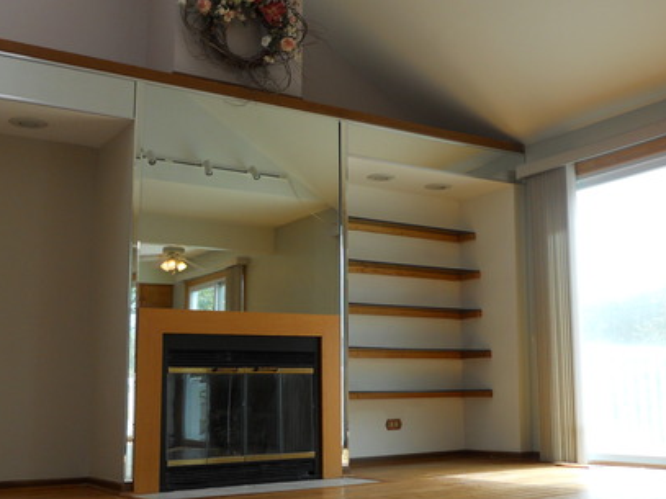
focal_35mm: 44
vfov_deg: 32.8
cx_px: 414
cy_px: 275
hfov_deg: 42.6
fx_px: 846
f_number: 2.7
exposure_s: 1/200
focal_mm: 5
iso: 80
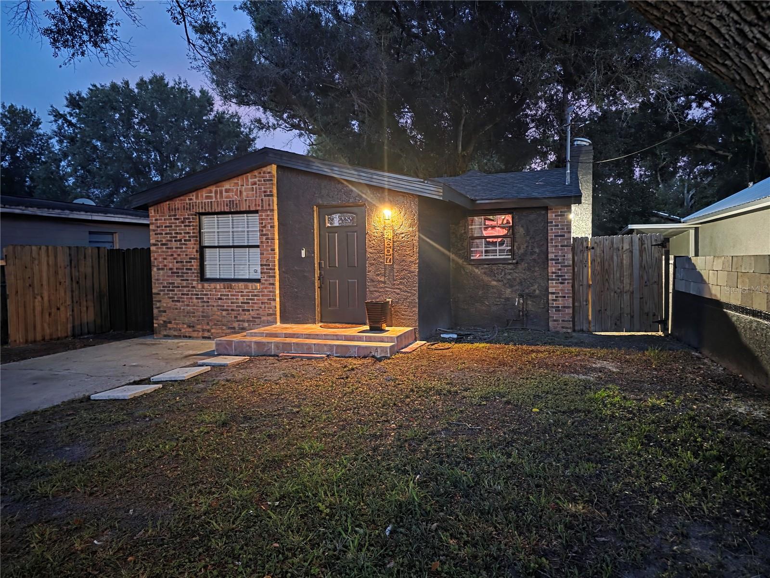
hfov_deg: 73.9
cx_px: 385
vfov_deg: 58.9
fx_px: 512
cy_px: 289
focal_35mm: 23
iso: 2000
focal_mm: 6.3
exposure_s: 1/20
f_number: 1.7
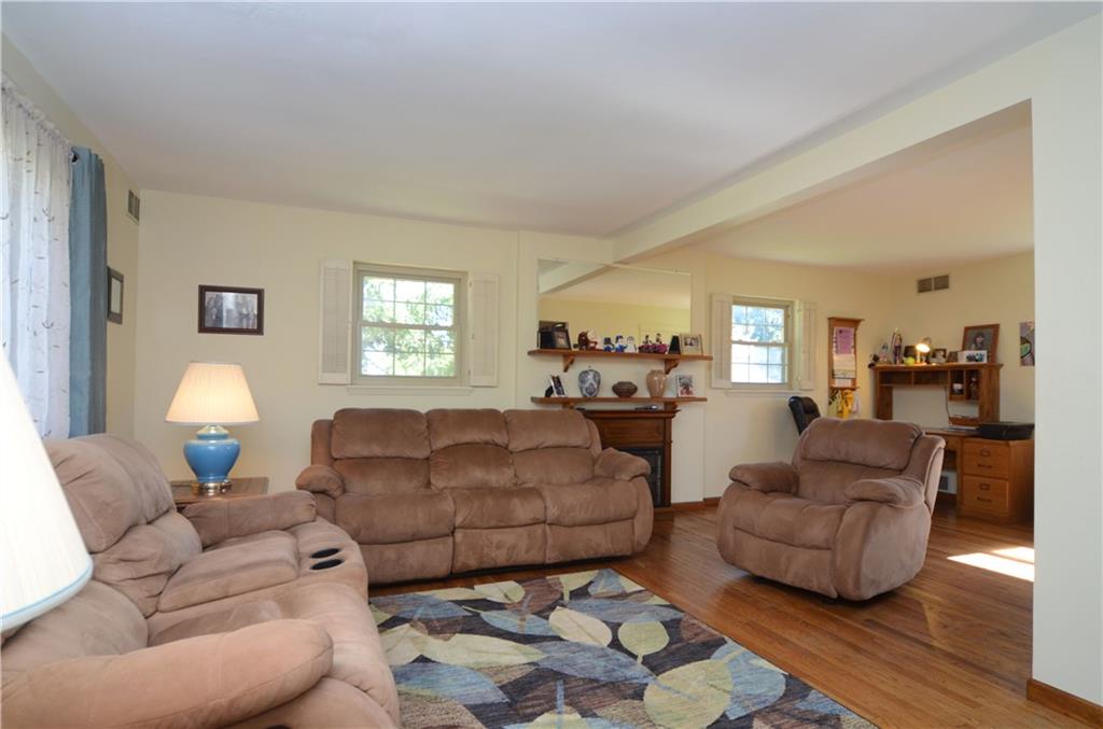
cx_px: 552
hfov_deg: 90.2
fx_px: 550
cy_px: 364
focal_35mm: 18
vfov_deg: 67.1
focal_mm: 12
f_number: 5.6
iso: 800
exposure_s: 1/80
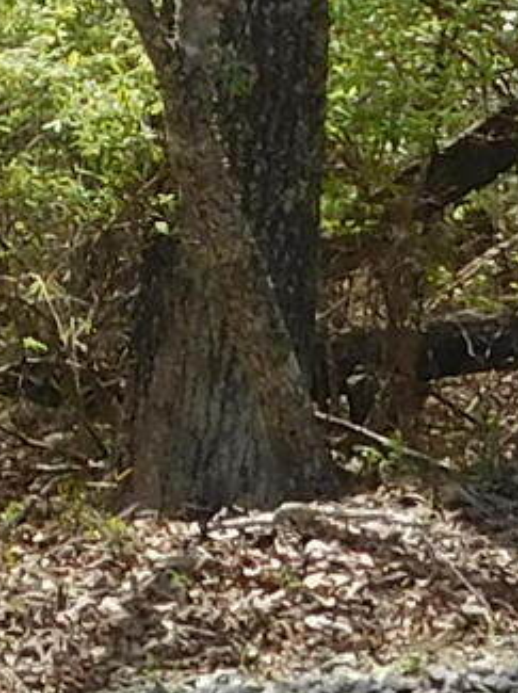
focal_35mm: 284
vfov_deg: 6.9
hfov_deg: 5.2
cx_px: 34
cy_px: -362
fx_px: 5678
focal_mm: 5.3
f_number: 3.2
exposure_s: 1/640
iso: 125
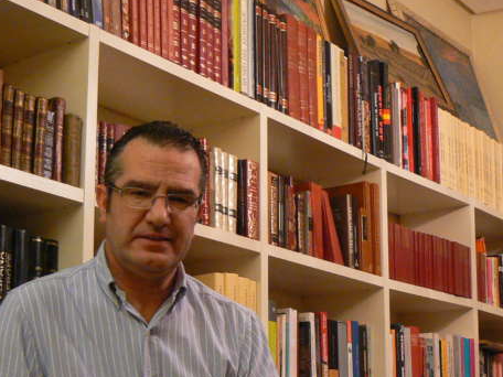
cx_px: 329
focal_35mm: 71
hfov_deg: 27.3
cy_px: 287
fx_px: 1032
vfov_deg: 20.5
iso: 200
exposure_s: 1/15
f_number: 2.8
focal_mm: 6
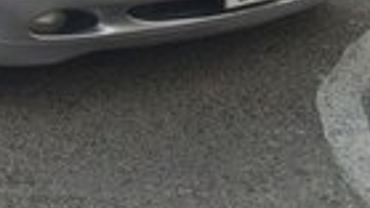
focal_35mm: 113
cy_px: -272
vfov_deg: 9.6
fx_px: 1108
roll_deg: +0.5
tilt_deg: -6.3
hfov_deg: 18.6
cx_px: 35
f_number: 2.2
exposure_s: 1/1466
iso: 32
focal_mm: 4.15
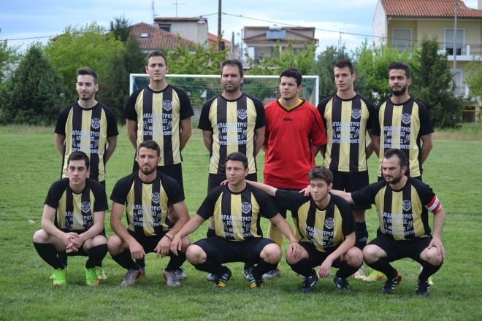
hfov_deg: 21.9
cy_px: 160
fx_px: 1245
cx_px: 241
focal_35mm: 93
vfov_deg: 14.7
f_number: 4.5
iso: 400
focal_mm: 62
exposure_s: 1/1000
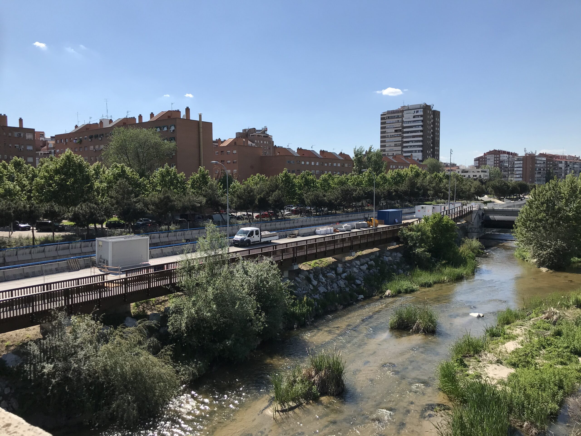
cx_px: 290
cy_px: 218
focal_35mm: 28
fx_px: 470
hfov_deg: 63.4
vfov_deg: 49.7
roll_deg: +0.3
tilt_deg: -4.4
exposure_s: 1/2994
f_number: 1.8
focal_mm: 3.99
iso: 20
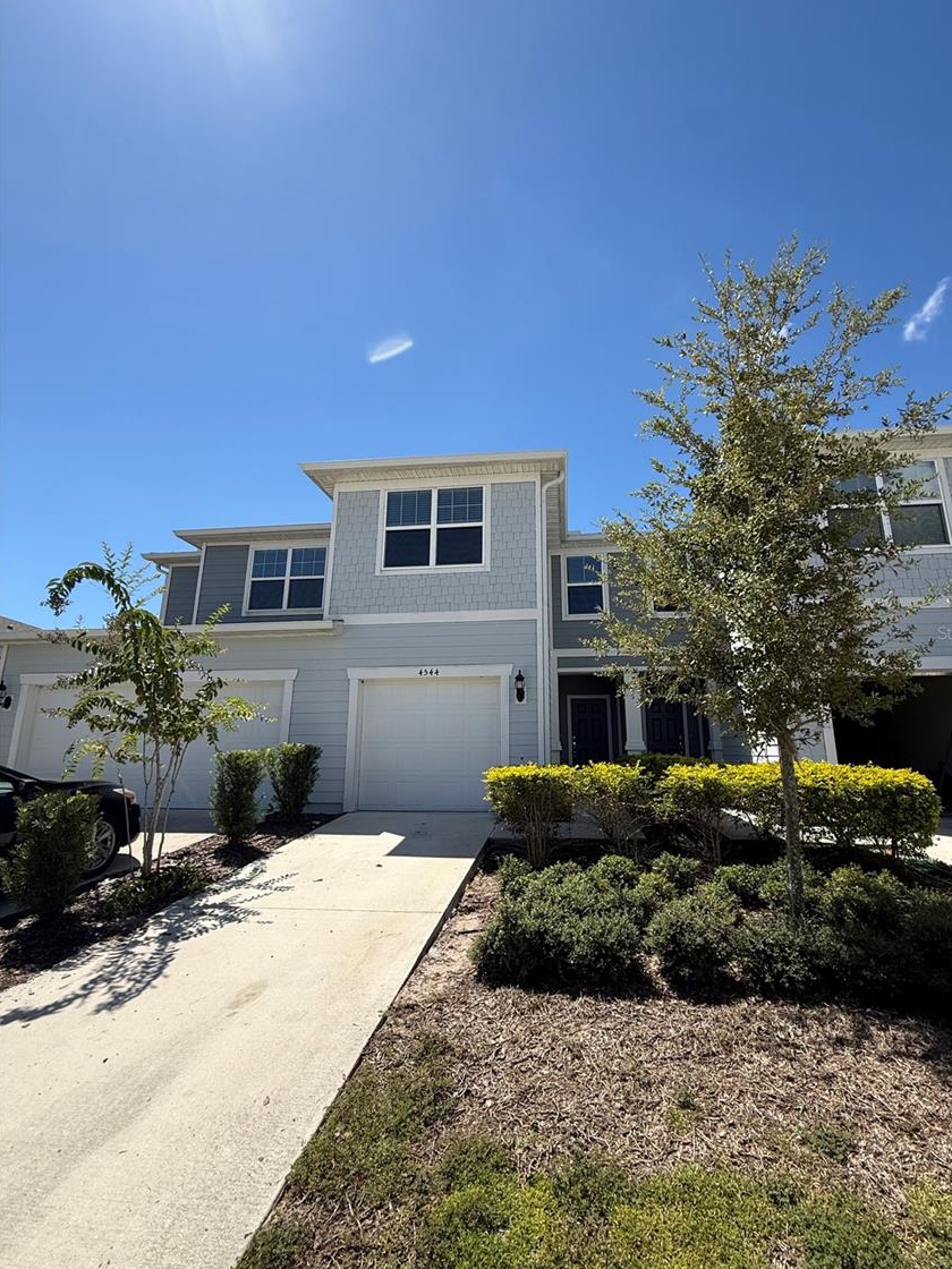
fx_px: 550
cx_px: 508
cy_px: 632
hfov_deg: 81.6
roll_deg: +1.3
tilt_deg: +13.4
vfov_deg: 98.2
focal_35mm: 15
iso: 50
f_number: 2.2
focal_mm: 2.22
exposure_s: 1/1961
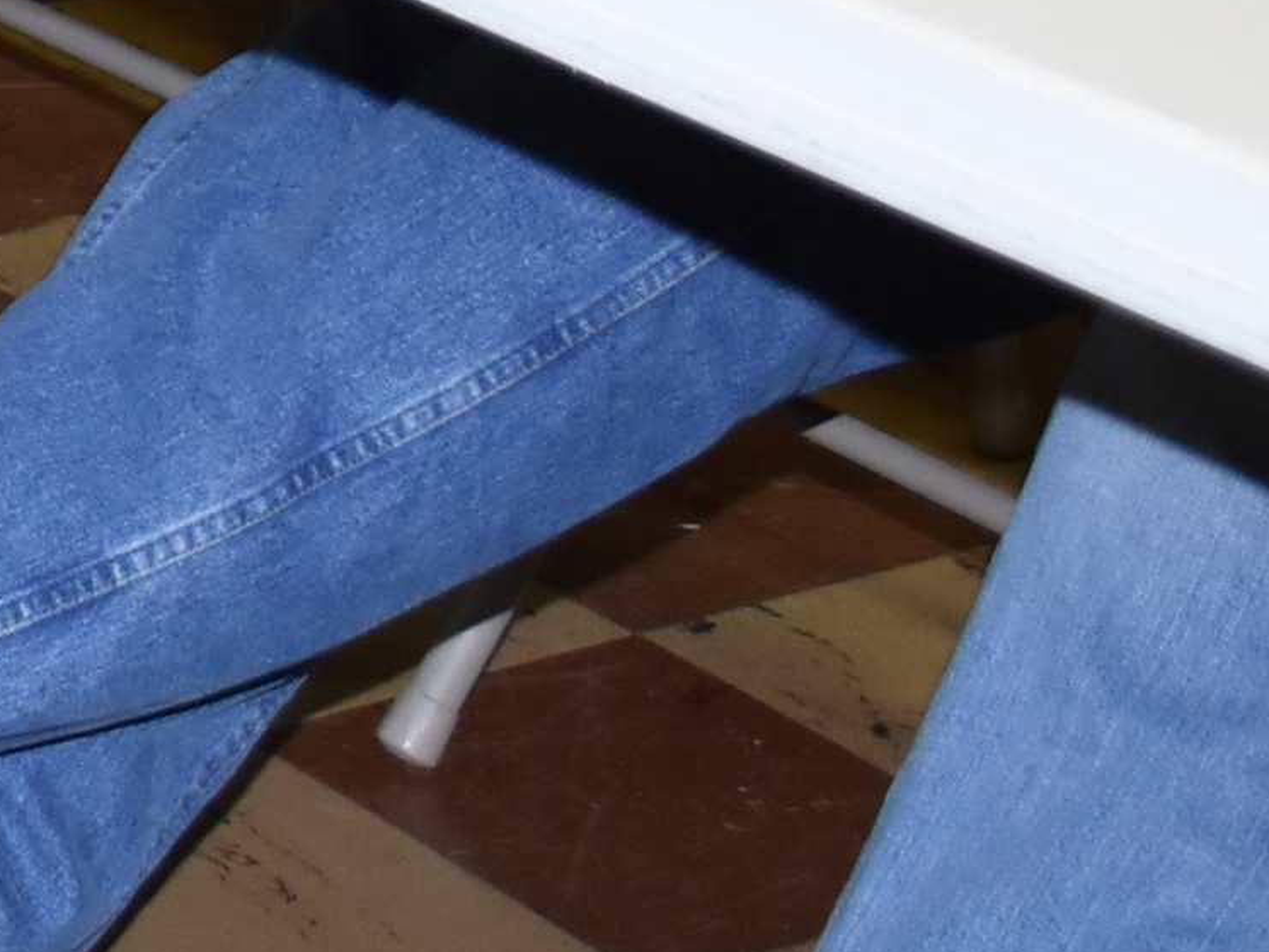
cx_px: -1797
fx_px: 7663
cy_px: -1524
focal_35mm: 209
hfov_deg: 8.6
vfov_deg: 6.7
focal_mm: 24
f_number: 4
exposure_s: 1/60
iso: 720
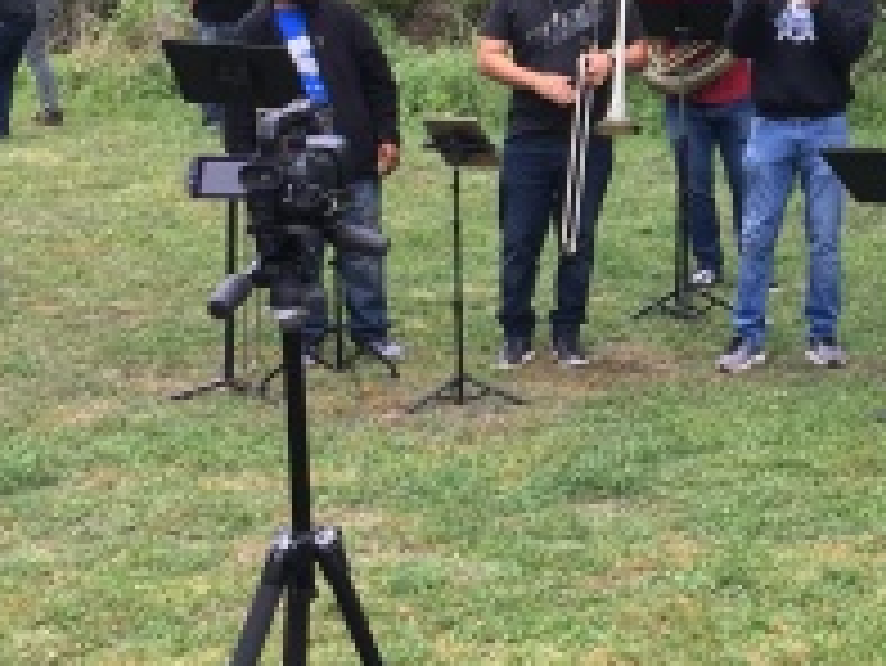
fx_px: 2407
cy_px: 22
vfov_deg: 15.5
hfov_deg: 20.1
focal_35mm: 94
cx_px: 917
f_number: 2.2
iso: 25
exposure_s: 1/176
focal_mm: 4.15
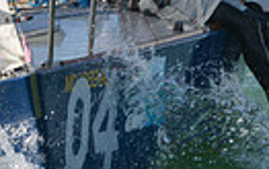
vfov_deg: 0.7
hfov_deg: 1.2
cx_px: 162
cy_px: 129
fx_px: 13202
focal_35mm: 1800
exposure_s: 1/1600
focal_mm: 400
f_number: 6.3
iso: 280
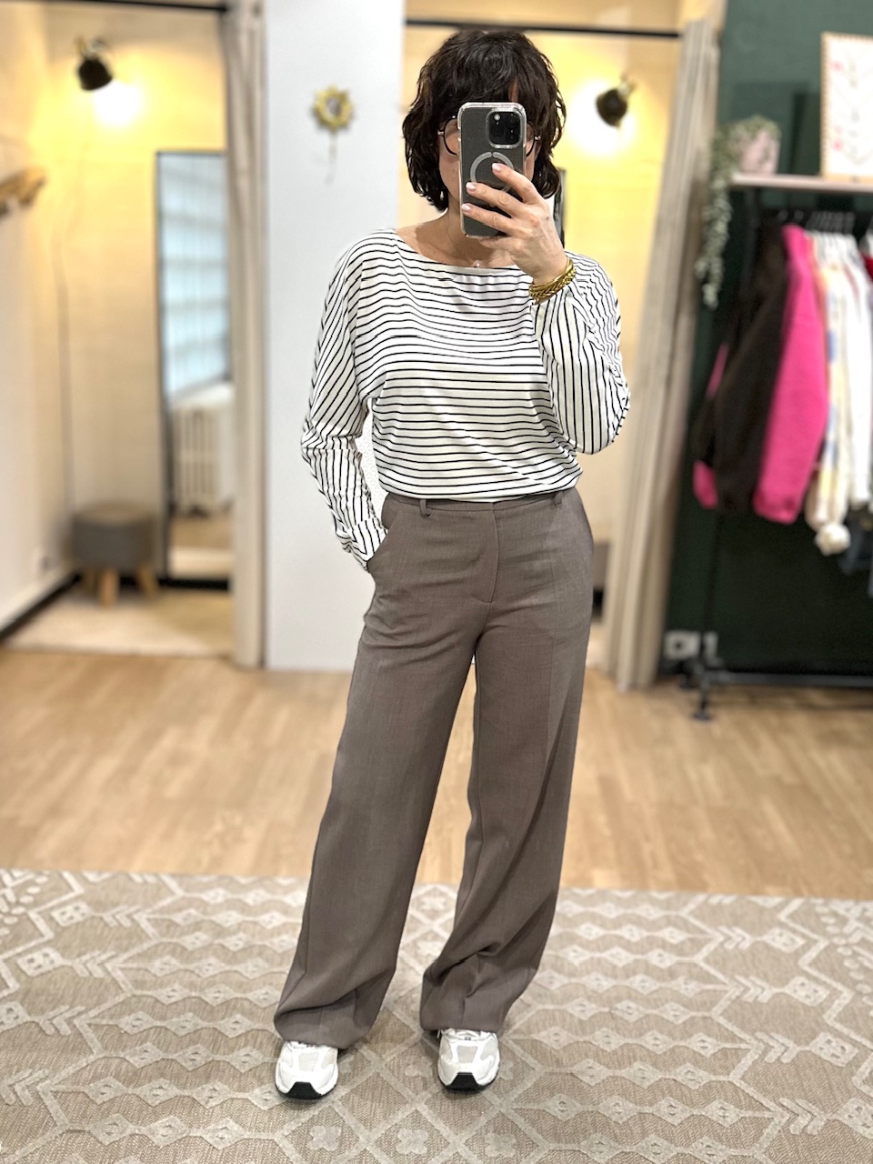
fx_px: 807
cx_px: 436
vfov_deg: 71.6
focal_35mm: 24
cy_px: 582
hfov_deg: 56.8
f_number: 1.78
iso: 250
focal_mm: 6.86
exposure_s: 1/50
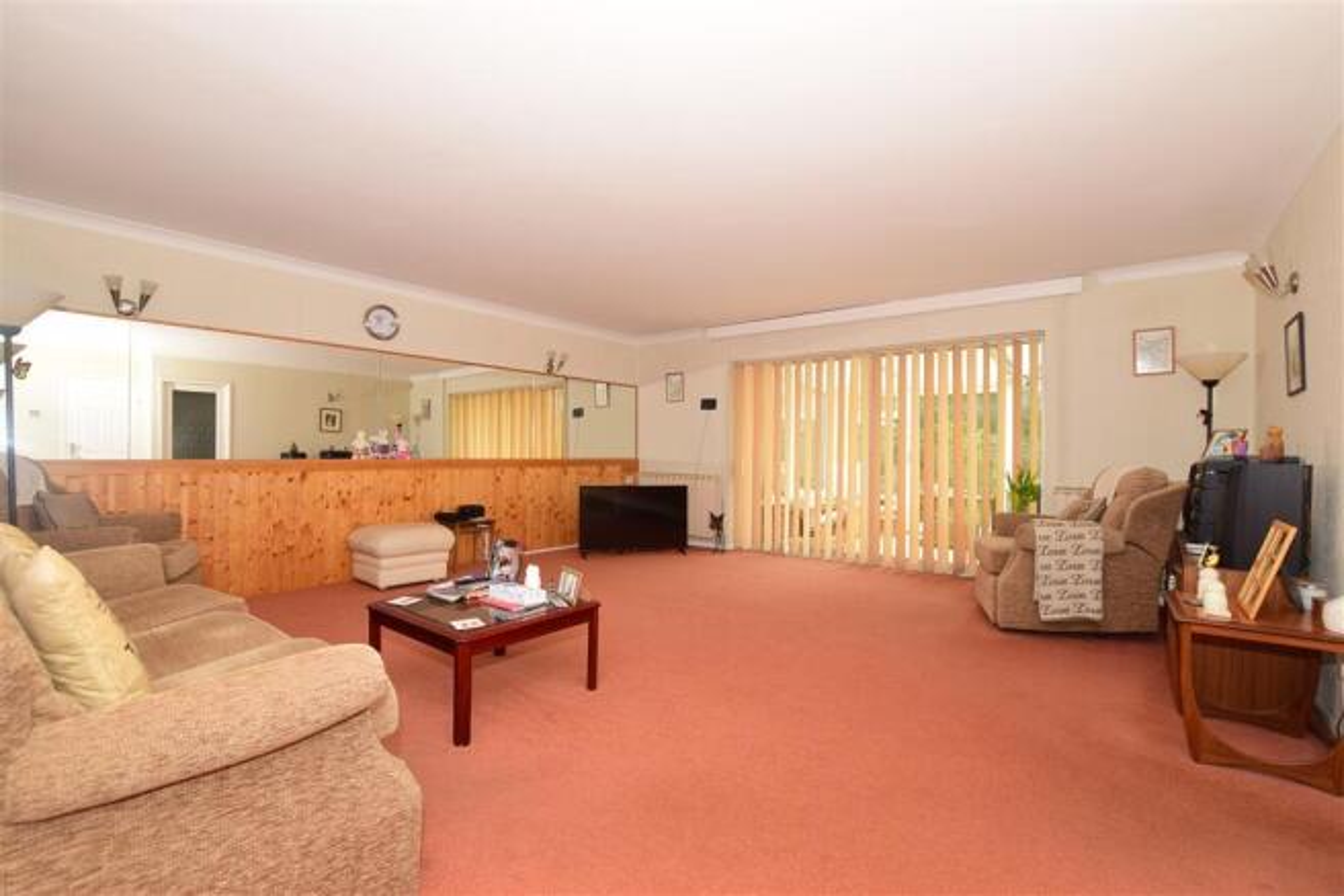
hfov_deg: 100.4
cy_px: 448
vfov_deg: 77.3
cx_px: 672
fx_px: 560
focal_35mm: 15
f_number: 7.1
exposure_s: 1/8
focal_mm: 10
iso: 400
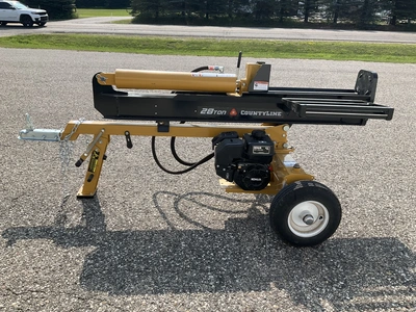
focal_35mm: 29
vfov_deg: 48.2
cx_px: 208
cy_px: 156
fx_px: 349
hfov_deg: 61.7
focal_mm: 3
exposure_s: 1/1195
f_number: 1.8
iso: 25
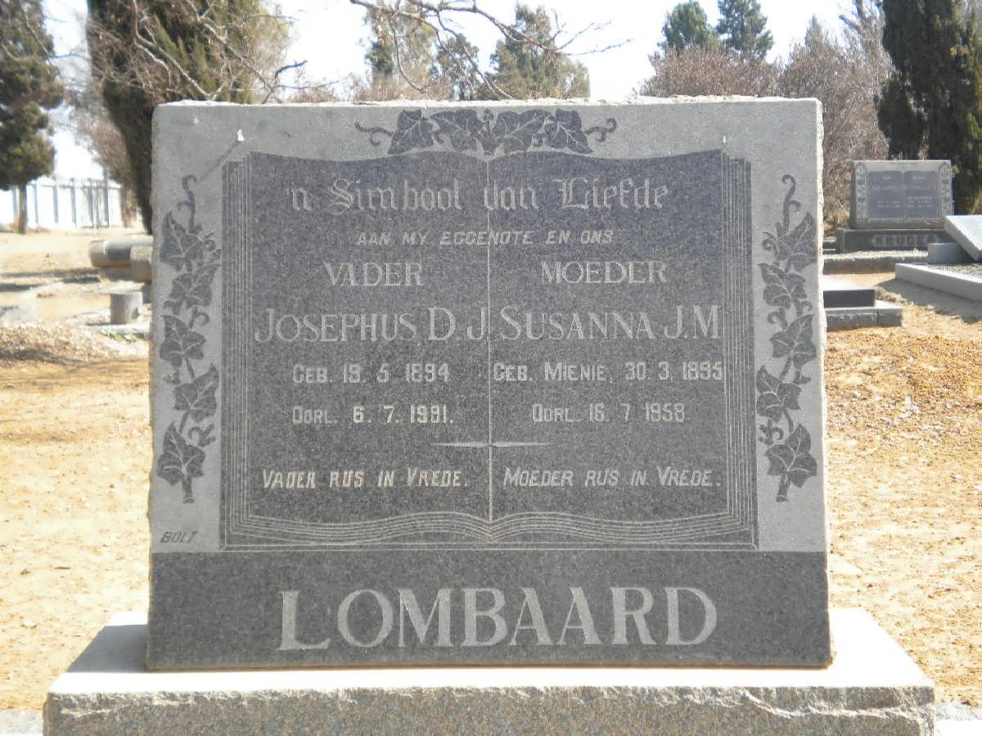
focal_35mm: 52
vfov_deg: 28.0
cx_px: 491
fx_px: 1475
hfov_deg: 36.8
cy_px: 368
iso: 80
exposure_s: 1/233
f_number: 3.9
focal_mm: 9.3
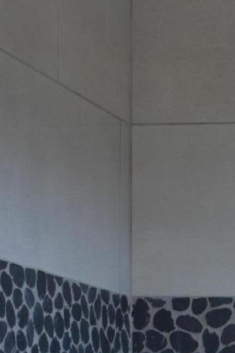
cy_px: 715
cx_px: 478
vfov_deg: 10.9
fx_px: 1685
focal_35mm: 172
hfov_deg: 7.6
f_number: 4
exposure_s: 1/80
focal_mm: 24
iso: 400
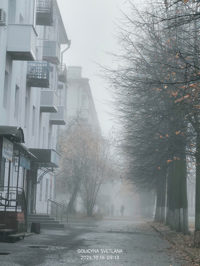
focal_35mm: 92
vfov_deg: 21.3
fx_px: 709
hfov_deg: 16.1
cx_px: 100
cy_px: 133
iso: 50
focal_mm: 6.19
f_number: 1.65
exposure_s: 1/344
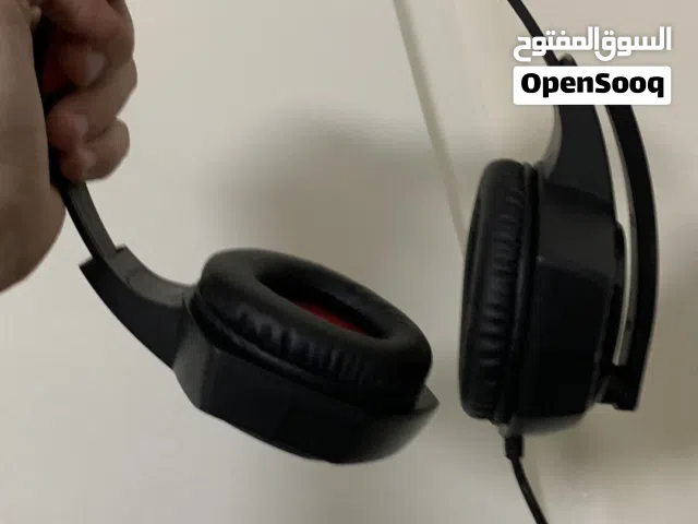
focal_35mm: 26
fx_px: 524
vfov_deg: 53.1
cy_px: 262
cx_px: 349
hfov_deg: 67.3
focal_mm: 4.25
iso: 320
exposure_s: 1/60
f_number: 1.8
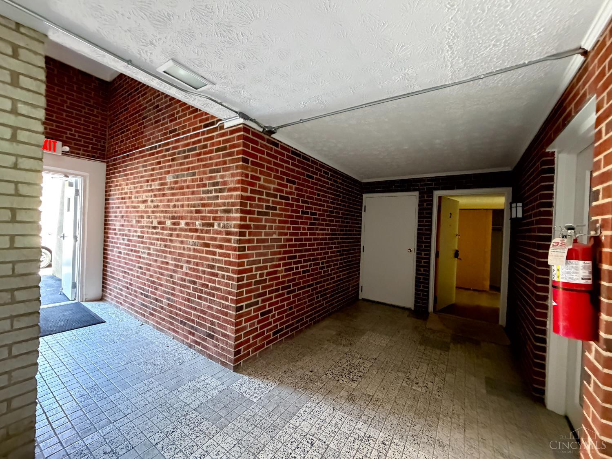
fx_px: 248
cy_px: 230
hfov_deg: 102.1
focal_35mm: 14
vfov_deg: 85.7
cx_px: 306
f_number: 2.2
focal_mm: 2.22
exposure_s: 1/40
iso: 1000
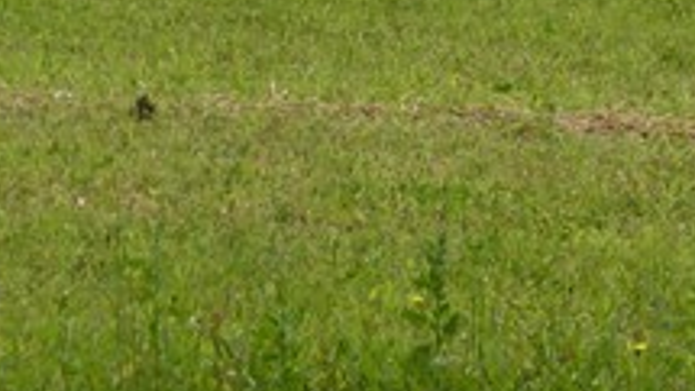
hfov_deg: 5.5
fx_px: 7188
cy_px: -155
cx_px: 524
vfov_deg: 3.1
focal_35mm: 390
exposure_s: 1/500
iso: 100
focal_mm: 12.5
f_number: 4.5
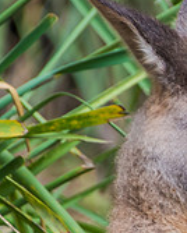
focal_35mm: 1955
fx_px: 13500
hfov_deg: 0.8
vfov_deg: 1.0
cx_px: 313
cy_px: 188
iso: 160
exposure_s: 1/80
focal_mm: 400
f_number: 8
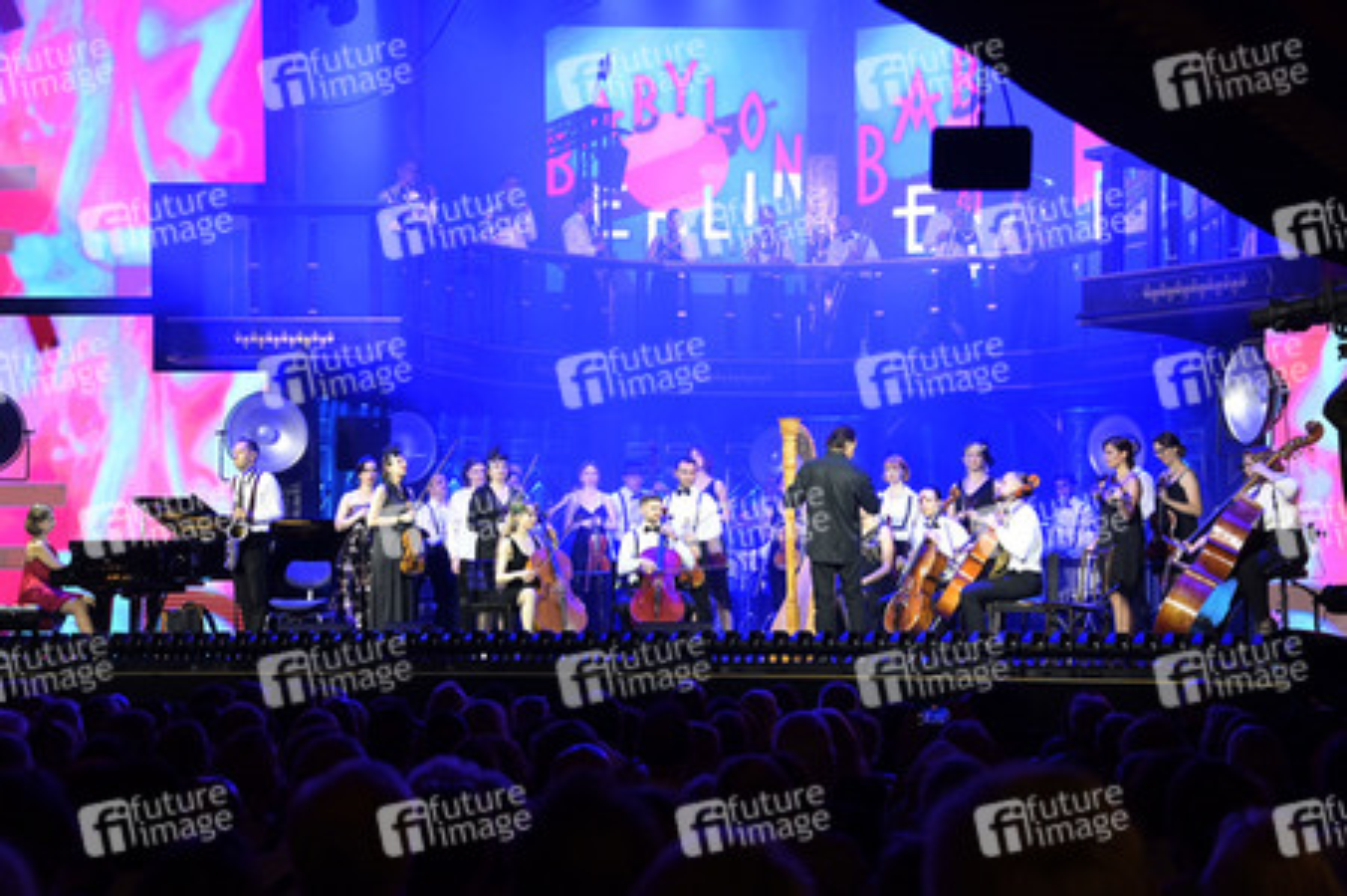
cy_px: 448
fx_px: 2542
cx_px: 674
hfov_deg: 29.7
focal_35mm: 68
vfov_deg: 20.0
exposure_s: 1/320
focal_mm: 68
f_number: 5
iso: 8000
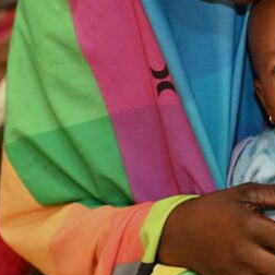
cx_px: 309
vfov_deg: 11.5
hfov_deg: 11.4
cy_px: 75
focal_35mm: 151
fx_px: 1357
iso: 18000
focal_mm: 70
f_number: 5.6
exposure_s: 1/125
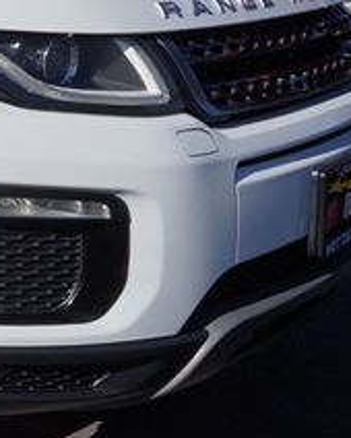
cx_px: -157
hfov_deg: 19.9
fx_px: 882
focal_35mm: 68
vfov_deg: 27.8
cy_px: 159
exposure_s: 1/320
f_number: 11
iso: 100
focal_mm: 16
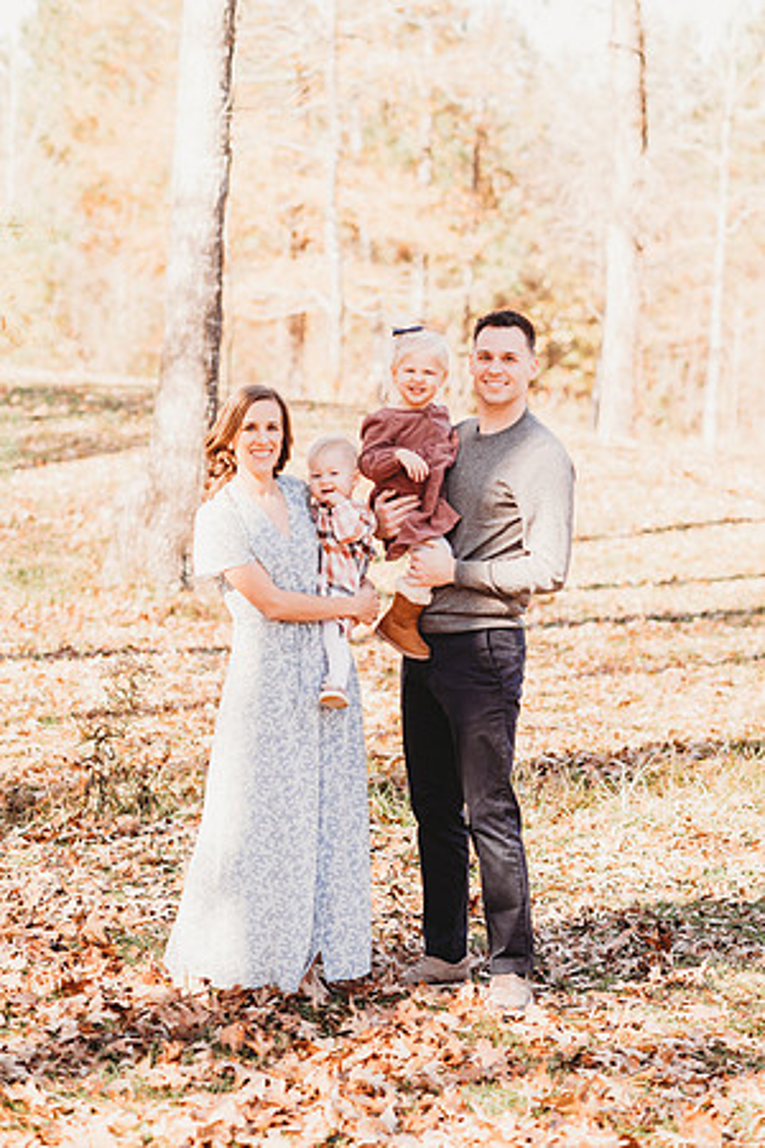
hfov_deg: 16.1
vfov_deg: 23.9
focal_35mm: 85
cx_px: 382
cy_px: 574
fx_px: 2709
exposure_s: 1/200
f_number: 2.8
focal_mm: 85
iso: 80
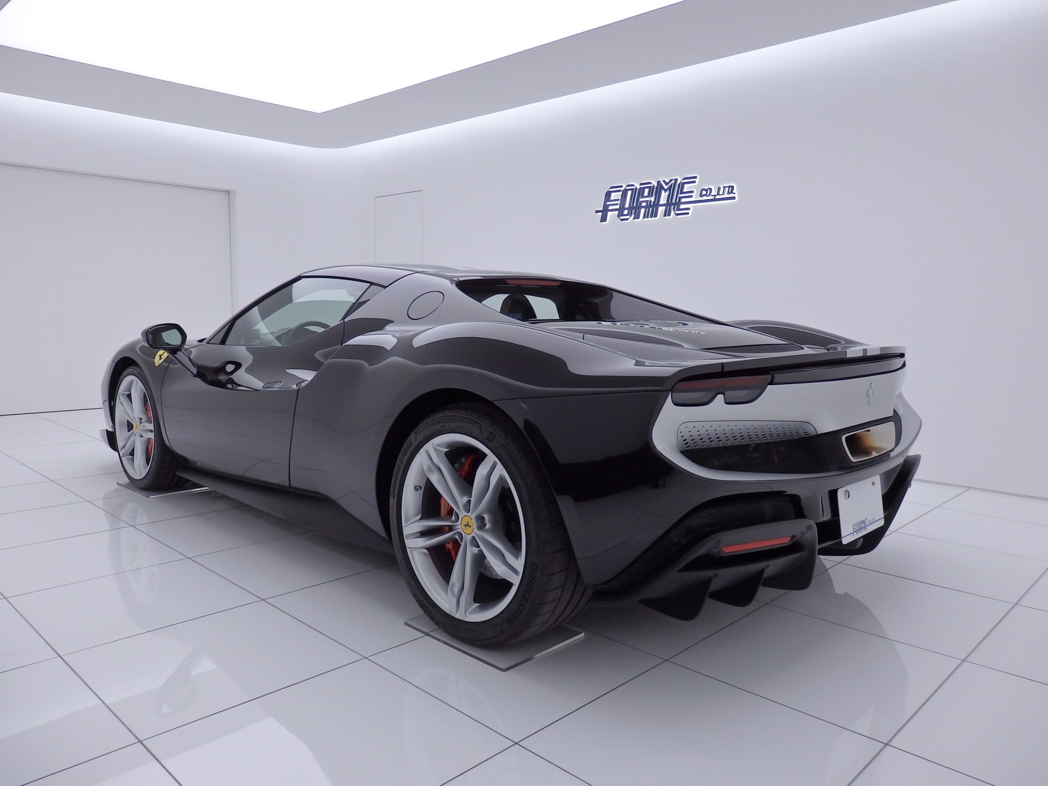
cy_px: 393
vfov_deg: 54.9
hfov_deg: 69.4
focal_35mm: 25
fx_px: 757
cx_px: 524
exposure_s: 1/160
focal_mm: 4.5
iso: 125
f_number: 3
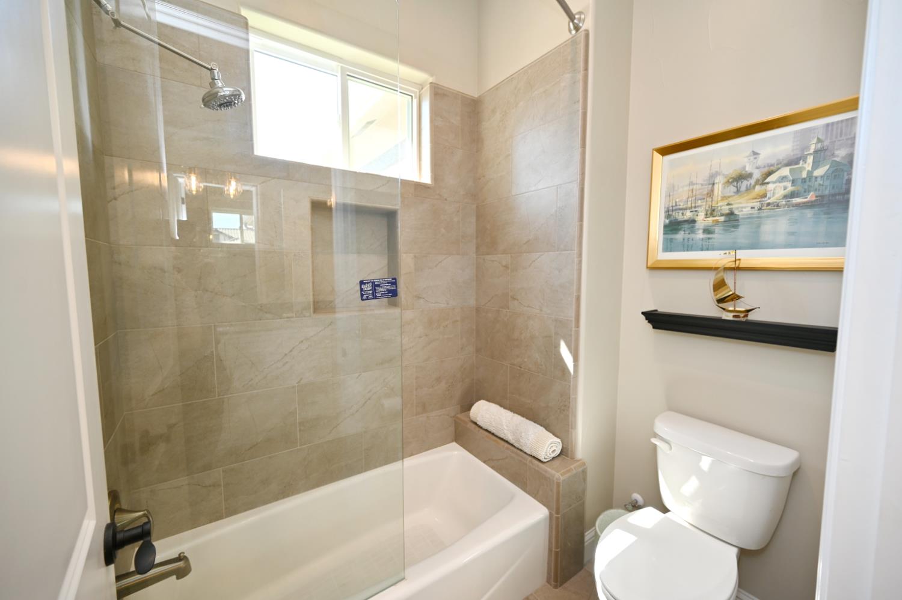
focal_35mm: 14
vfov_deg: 81.1
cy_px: 300
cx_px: 451
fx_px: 351
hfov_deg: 104.3
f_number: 4.5
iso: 200
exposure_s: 1/60
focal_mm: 14
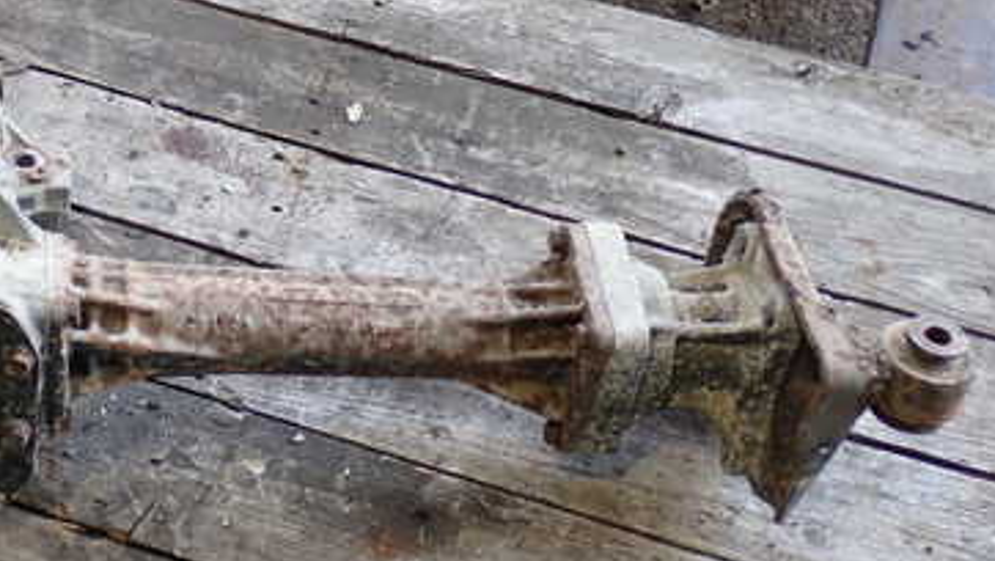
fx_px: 1953
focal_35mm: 74
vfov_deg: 16.3
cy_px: 242
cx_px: 206
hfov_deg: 28.0
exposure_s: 1/60
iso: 200
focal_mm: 7.31
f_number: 2.8
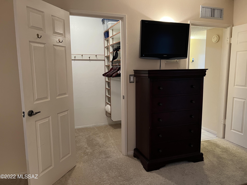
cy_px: 92
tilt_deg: -8.5
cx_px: 124
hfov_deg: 67.3
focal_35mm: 26
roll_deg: +0.0
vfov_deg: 53.1
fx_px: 186
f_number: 1.5
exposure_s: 1/60
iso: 400
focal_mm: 5.7
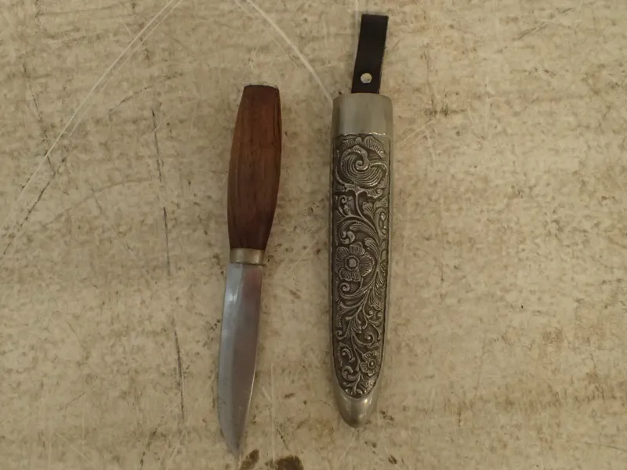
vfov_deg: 46.8
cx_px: 314
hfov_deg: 60.0
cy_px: 235
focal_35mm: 30
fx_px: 543
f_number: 2.3
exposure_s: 1/80
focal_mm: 5.5
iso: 800
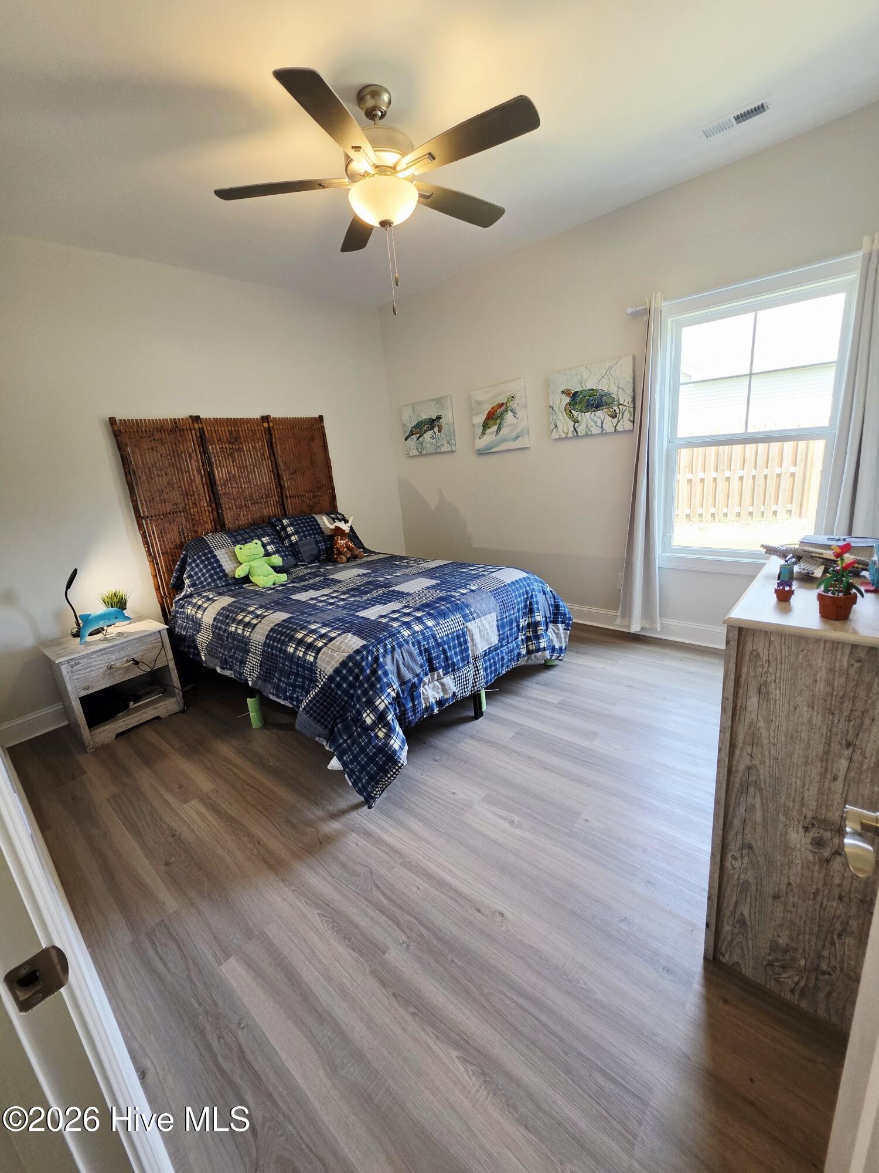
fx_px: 440
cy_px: 586
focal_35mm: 13
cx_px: 440
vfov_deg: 106.2
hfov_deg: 89.9
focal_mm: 2.2
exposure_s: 1/120
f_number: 1.9
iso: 160
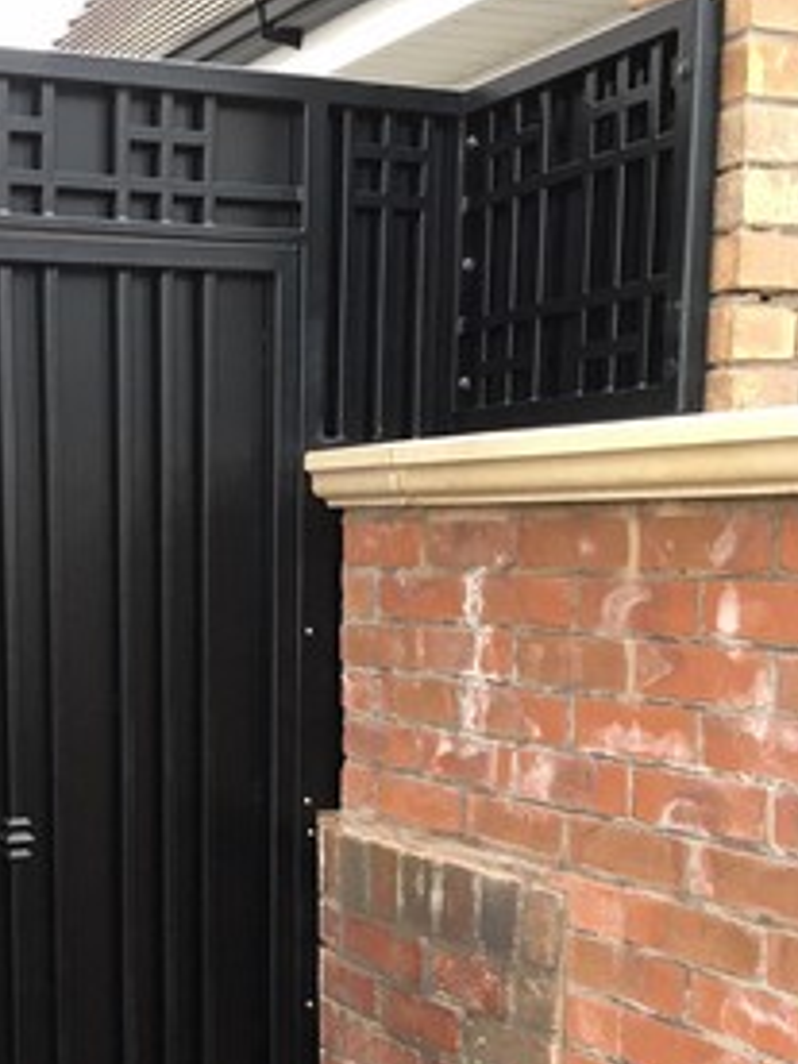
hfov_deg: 25.2
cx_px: 58
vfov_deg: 33.7
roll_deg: +0.7
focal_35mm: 56
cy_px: 792
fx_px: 1721
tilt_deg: -9.2
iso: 50
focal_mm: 4.15
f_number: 2.2
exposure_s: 1/33
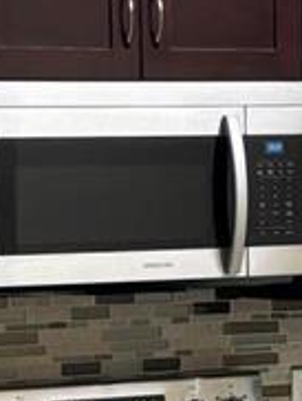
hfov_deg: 8.7
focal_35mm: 171
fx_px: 1984
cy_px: 430
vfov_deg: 11.4
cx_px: 64
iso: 125
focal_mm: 5.96
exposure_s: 1/60
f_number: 1.6
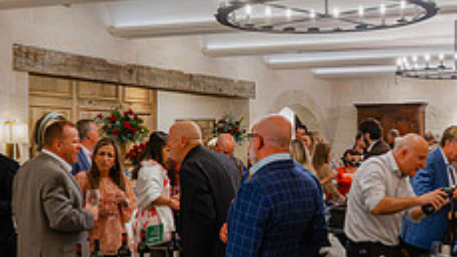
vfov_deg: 18.5
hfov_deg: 32.1
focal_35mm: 65
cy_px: 170
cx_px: 297
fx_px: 788
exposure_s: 1/160
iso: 9000
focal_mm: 24.5
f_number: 4.5
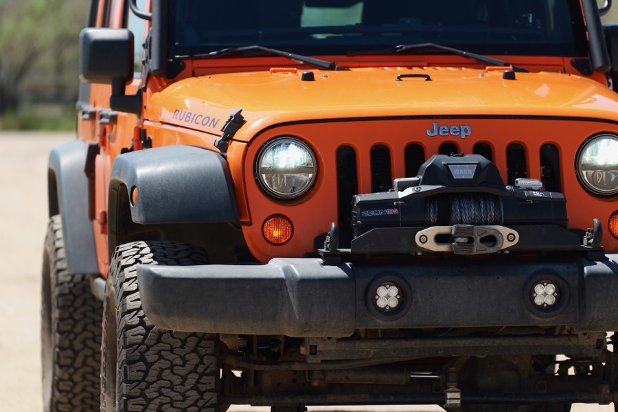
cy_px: 206
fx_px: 3416
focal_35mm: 199
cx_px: 309
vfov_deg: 6.9
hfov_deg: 10.3
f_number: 4
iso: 100
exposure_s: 1/500
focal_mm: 199
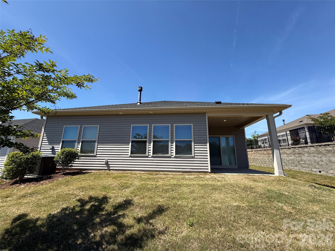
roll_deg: -0.6
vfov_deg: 85.7
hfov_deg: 102.1
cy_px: 126
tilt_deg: +14.0
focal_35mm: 14
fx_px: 135
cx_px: 168
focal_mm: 2.22
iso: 50
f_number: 2.2
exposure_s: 1/1431
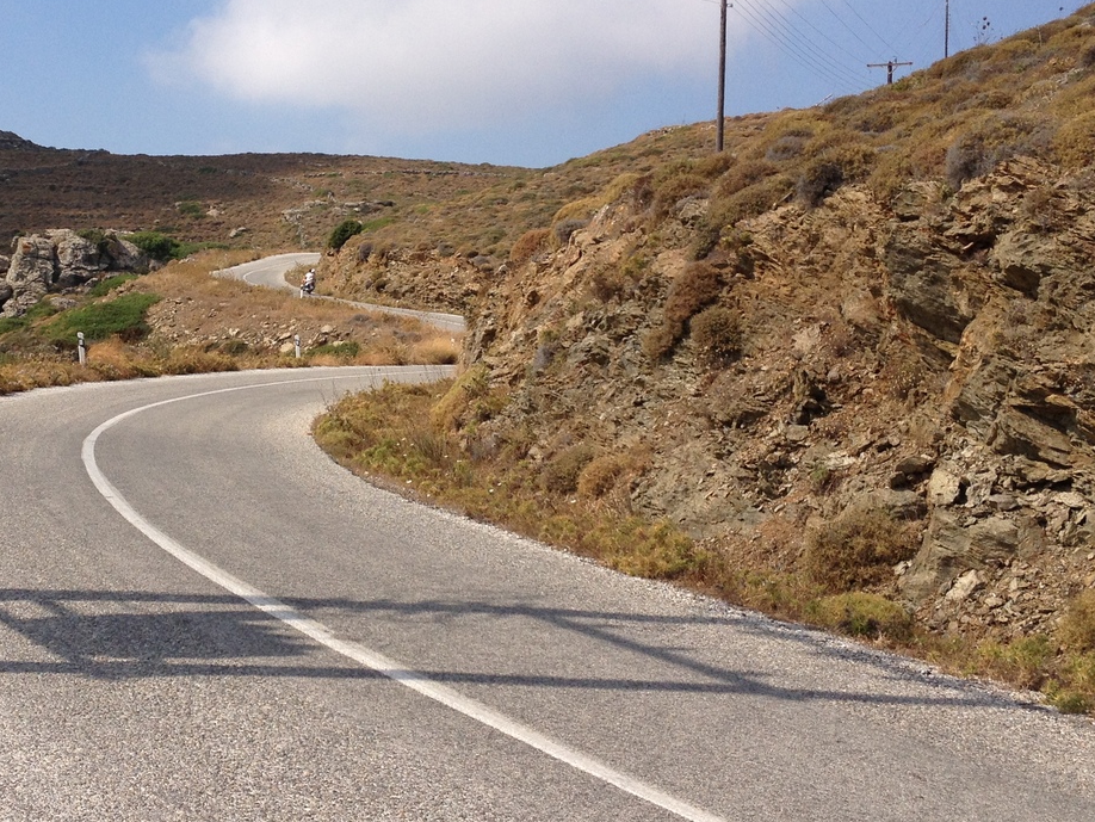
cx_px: 339
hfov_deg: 31.4
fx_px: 1930
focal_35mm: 61
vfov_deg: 24.0
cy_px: 342
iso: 50
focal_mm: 4.28
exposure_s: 1/2404
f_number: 2.4
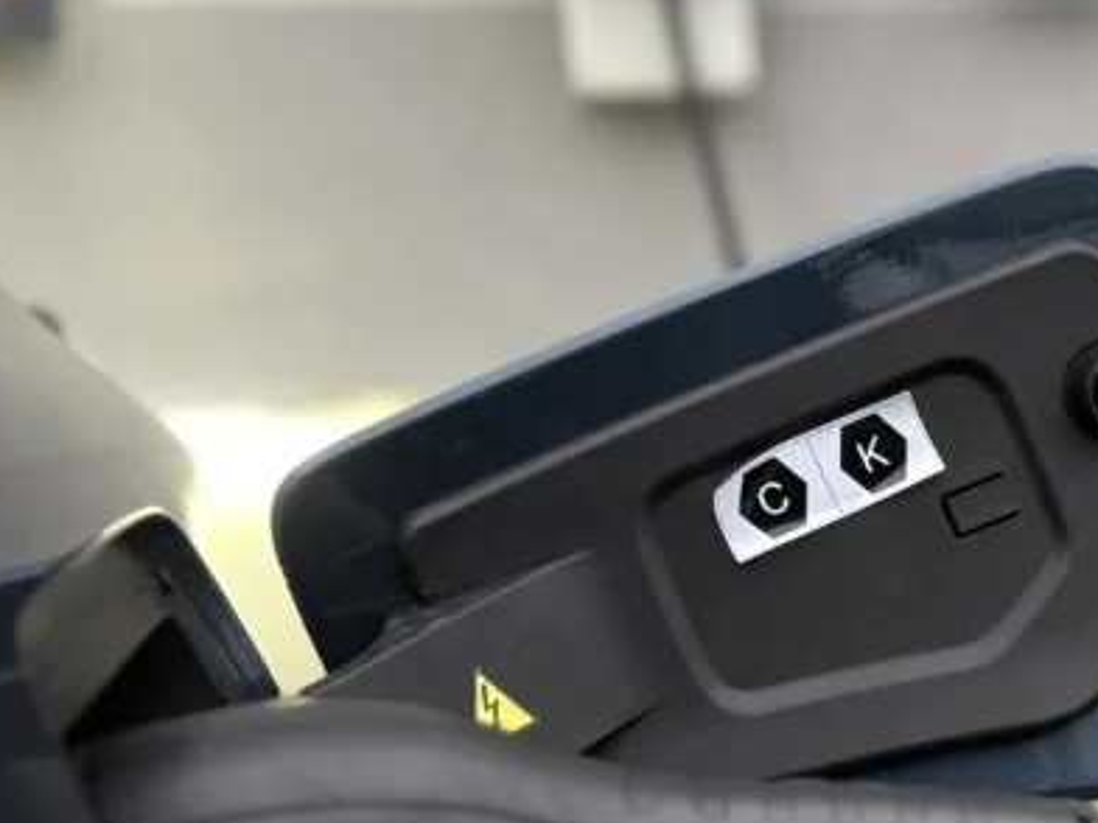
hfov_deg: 25.9
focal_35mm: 68
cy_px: 775
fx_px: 2157
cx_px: 1269
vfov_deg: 21.0
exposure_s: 1/76
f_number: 1.6
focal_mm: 5.96
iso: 125
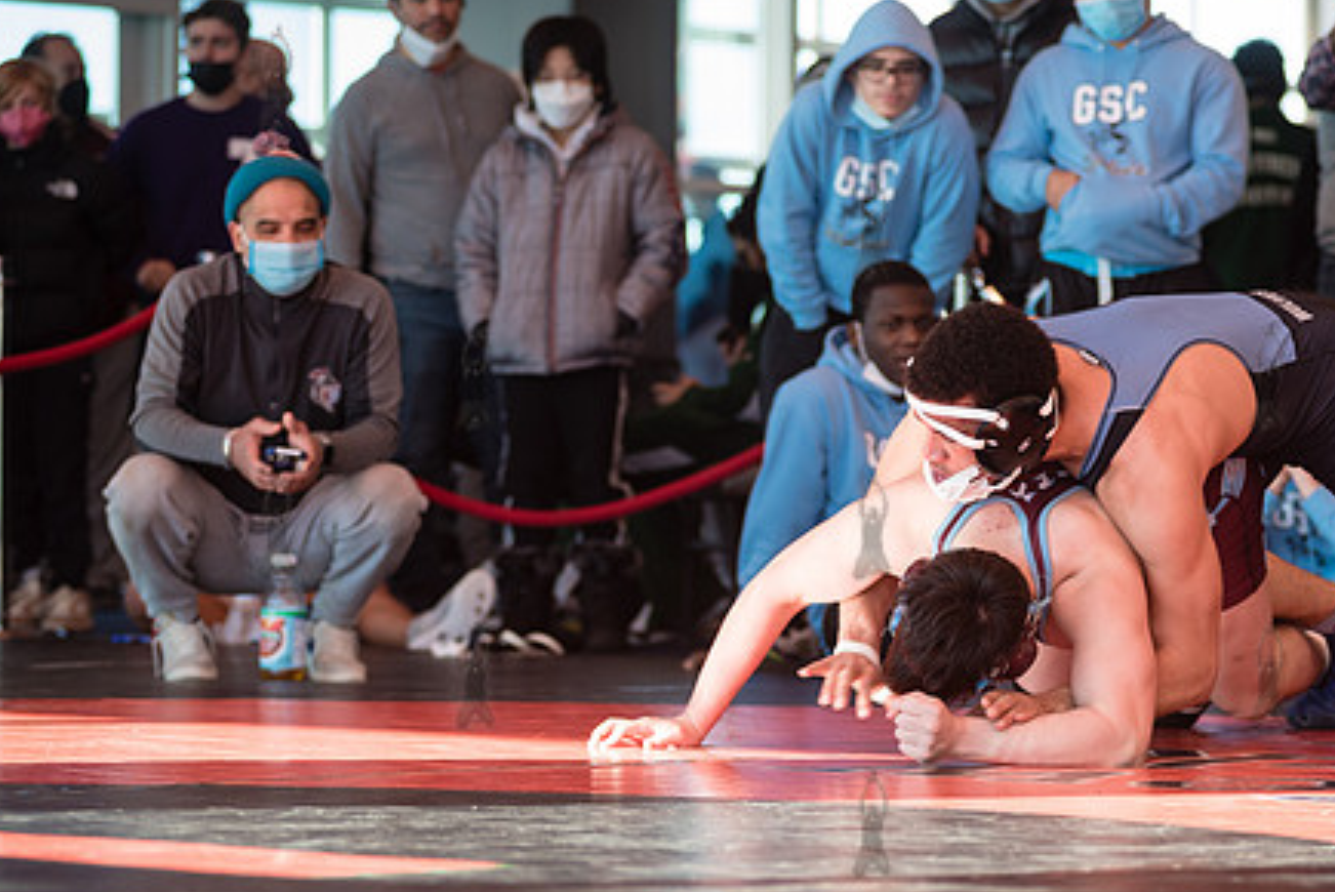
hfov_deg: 13.1
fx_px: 5826
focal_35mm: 157
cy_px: 524
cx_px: 871
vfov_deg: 8.8
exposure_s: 1/400
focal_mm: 112
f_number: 4
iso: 400
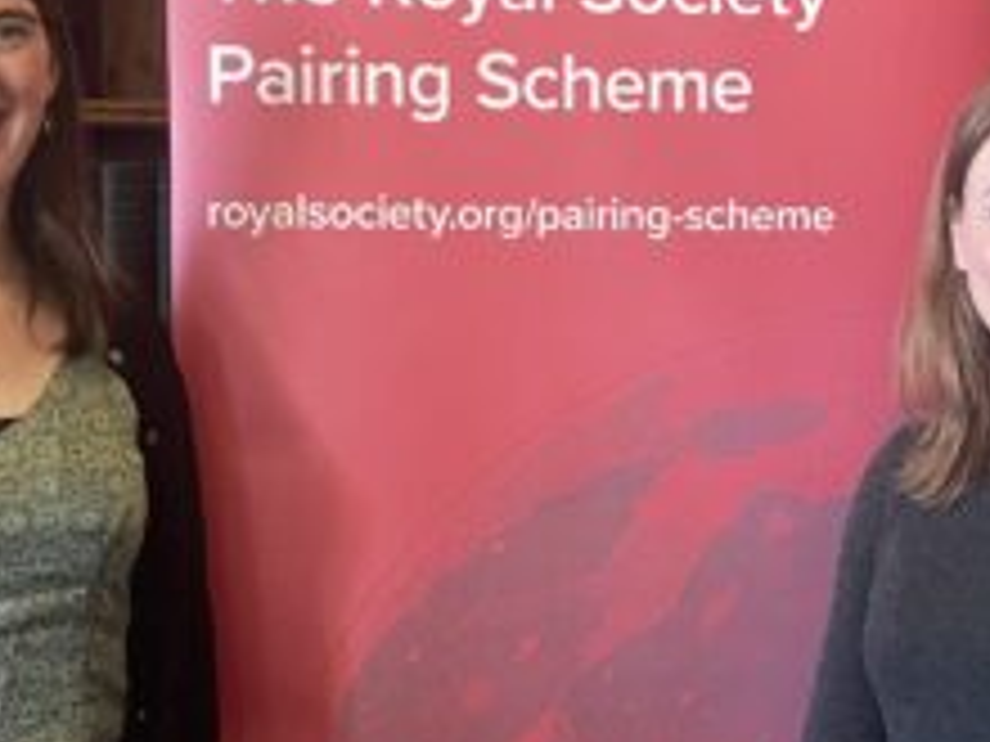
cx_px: 569
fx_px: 2202
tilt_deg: -3.5
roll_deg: +0.0
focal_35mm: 77
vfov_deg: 19.1
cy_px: 396
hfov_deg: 25.3
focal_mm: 4.2
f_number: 1.6
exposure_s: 1/50
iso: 320
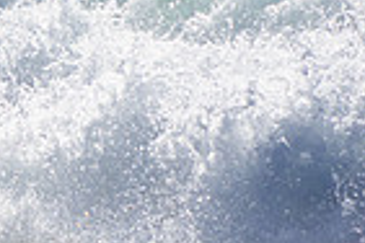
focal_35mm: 2466
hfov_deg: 0.8
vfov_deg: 0.6
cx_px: -378
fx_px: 25001
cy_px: -56
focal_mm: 400
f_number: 7.1
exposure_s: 1/2000
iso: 100
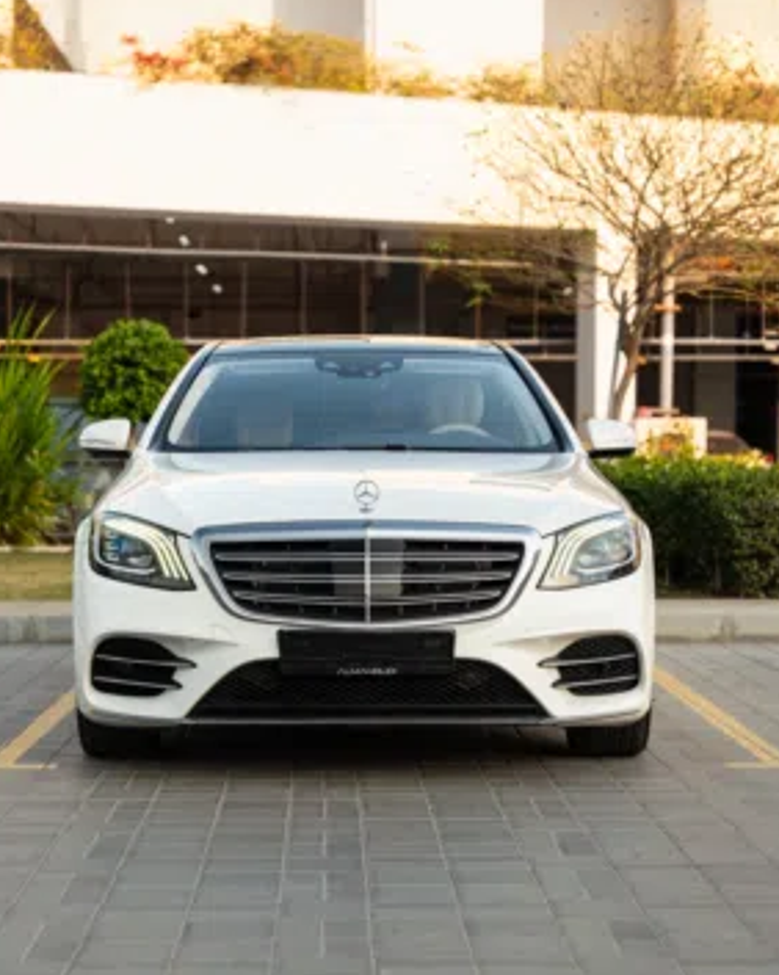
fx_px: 2282
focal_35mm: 79
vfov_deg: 24.1
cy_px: 541
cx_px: 376
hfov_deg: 19.4
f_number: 2.8
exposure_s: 1/200
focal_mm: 66.1
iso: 800
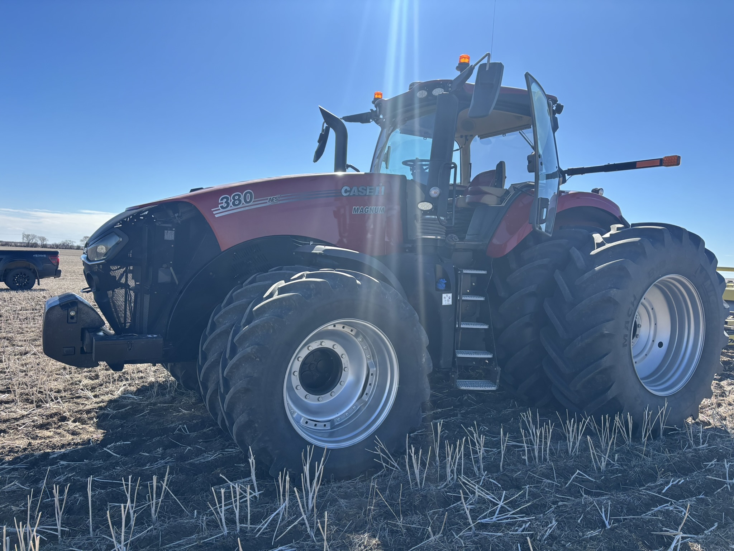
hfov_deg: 67.3
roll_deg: -3.8
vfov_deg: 53.1
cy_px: 276
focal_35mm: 26
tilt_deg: -2.0
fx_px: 551
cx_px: 367
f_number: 1.6
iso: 50
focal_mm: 5.96
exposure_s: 1/2857
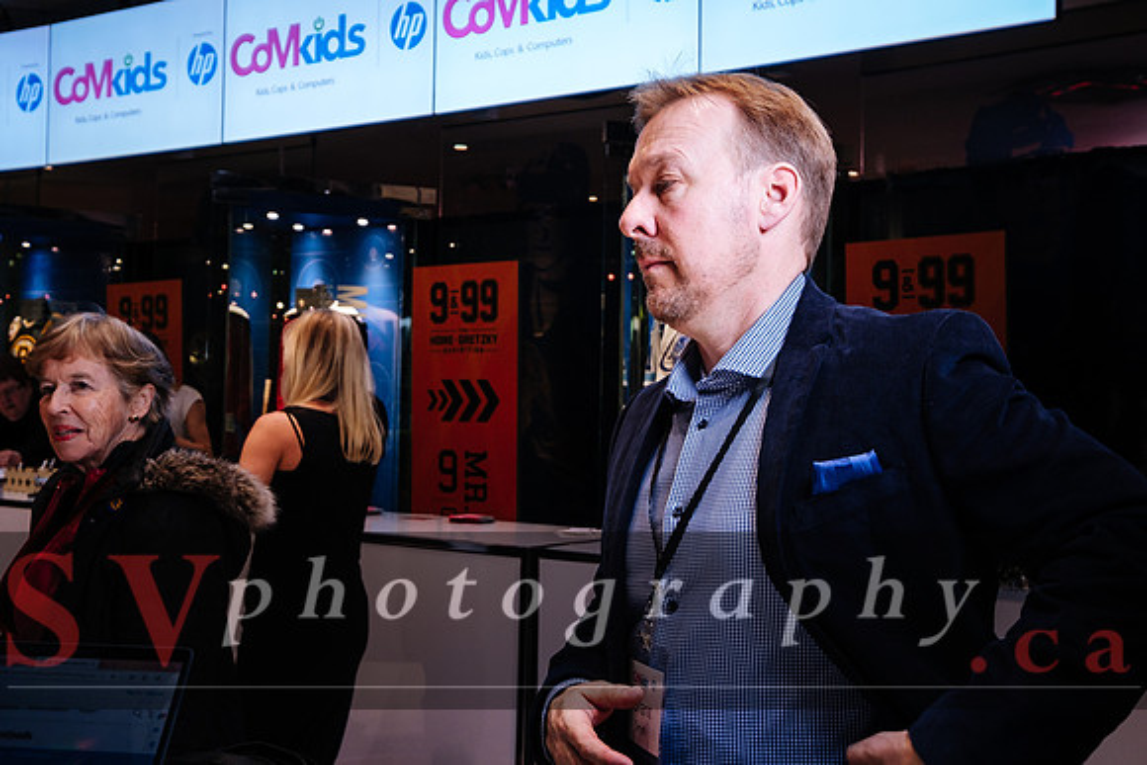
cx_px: 574
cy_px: 382
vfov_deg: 31.1
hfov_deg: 45.2
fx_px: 1377
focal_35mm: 43
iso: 800
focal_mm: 24
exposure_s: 1/80
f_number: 5
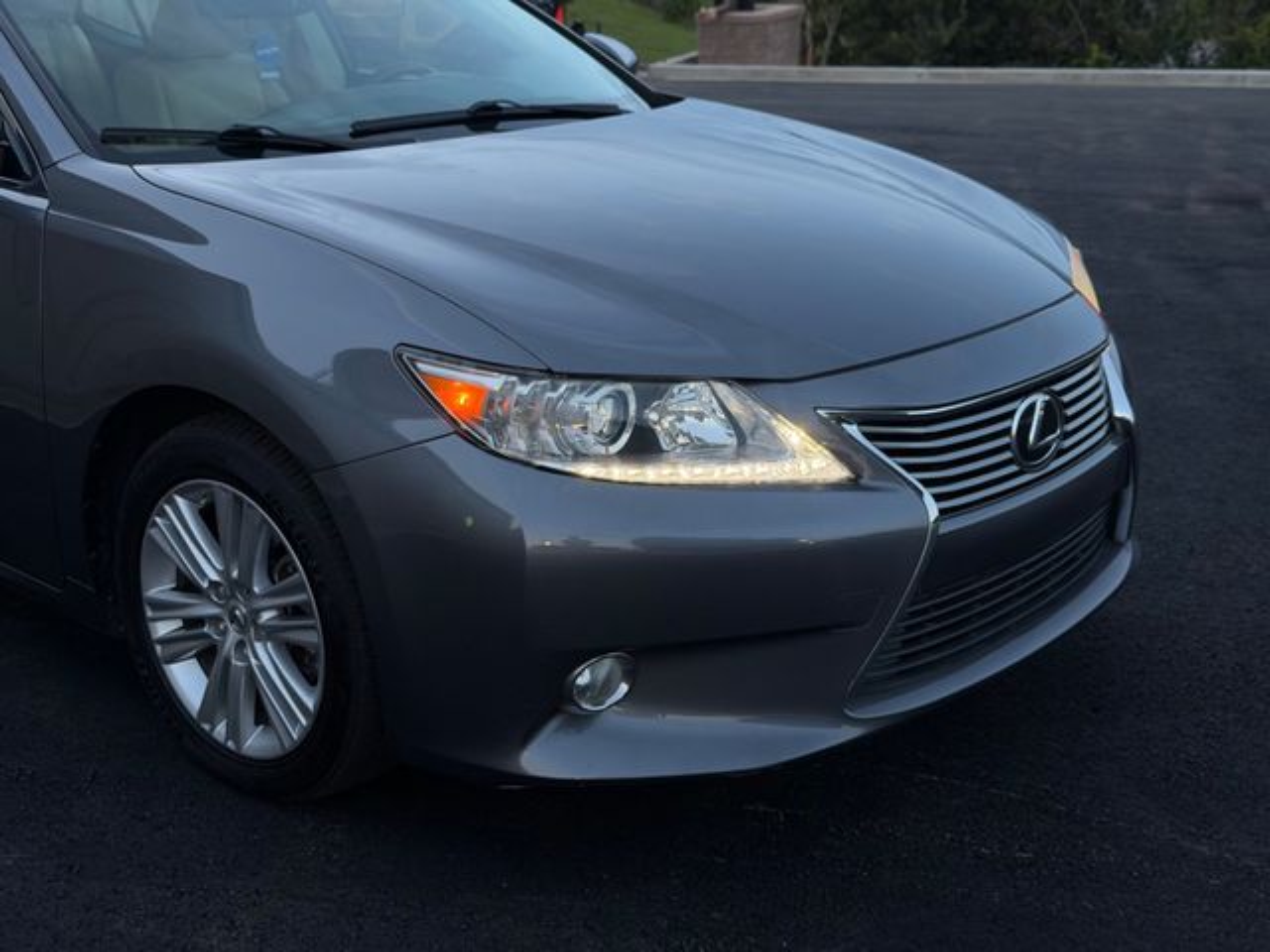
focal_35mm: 48
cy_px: 476
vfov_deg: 30.3
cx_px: 635
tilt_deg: -18.0
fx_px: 1761
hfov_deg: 39.7
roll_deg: +1.7
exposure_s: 1/81
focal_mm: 6.76
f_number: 1.78
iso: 100
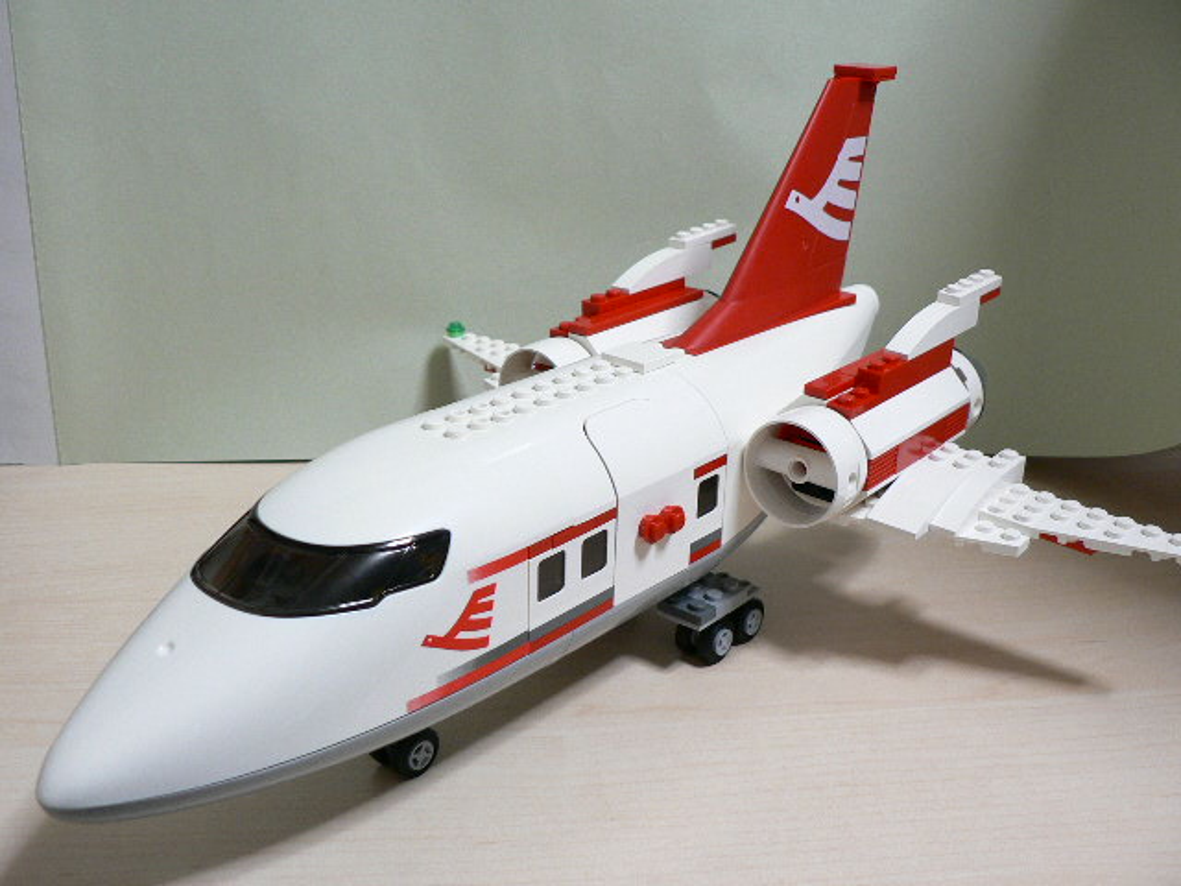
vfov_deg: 39.7
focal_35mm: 36
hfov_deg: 51.4
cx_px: 590
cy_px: 443
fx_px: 1228
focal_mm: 6
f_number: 2.8
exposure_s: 1/15
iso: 150
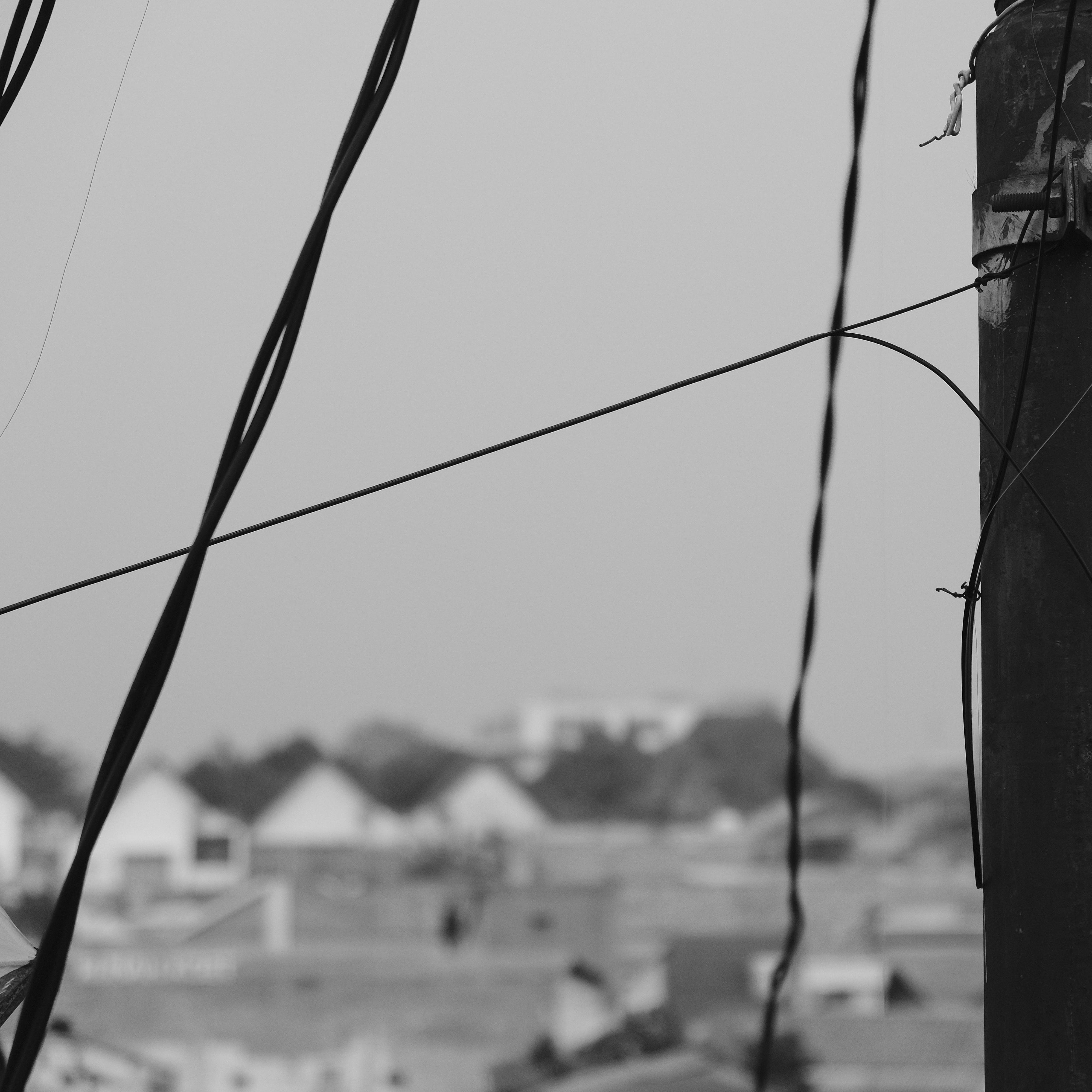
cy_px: 547
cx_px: 774
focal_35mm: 106
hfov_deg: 16.4
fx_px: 3783
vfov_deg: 16.4
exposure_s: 1/400
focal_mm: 55
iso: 500
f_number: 4
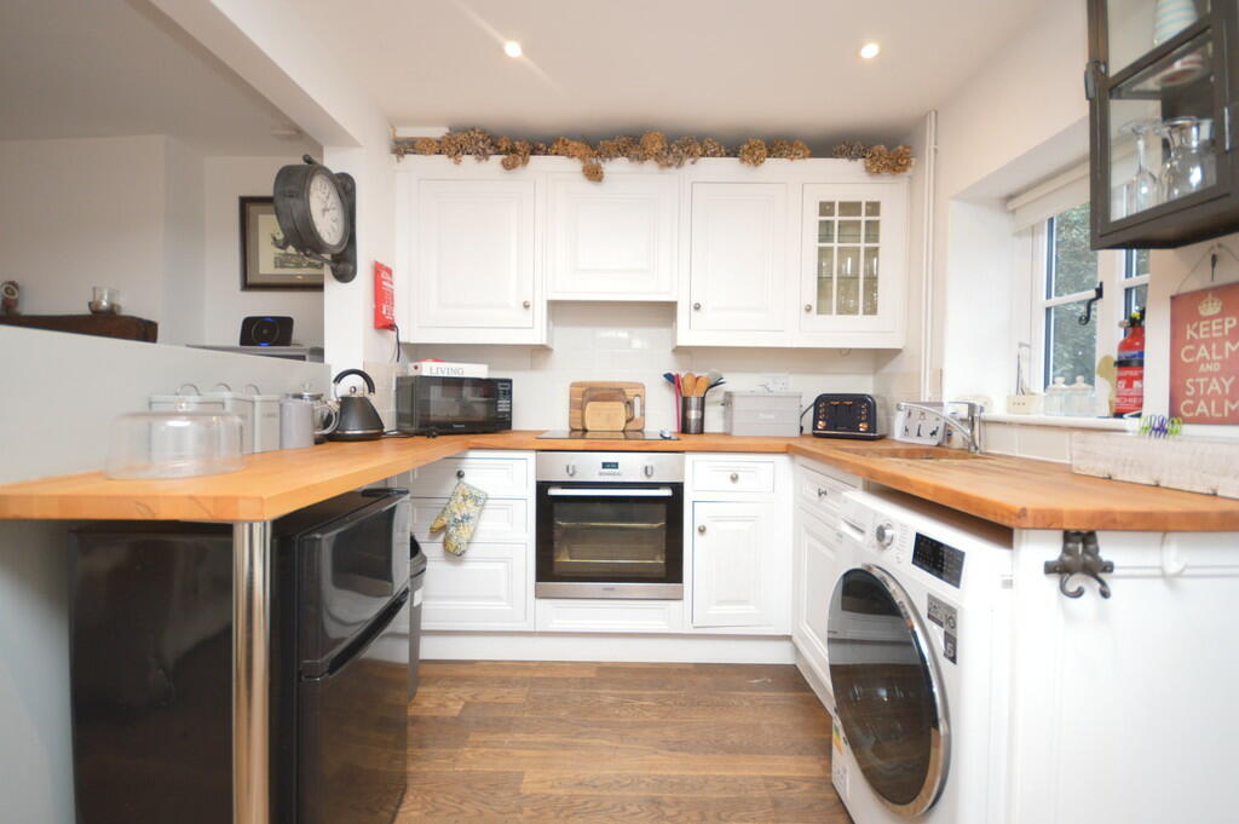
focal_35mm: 15
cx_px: 620
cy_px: 412
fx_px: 516
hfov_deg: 100.4
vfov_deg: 77.2
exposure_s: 1/40
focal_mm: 10
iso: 800
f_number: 4
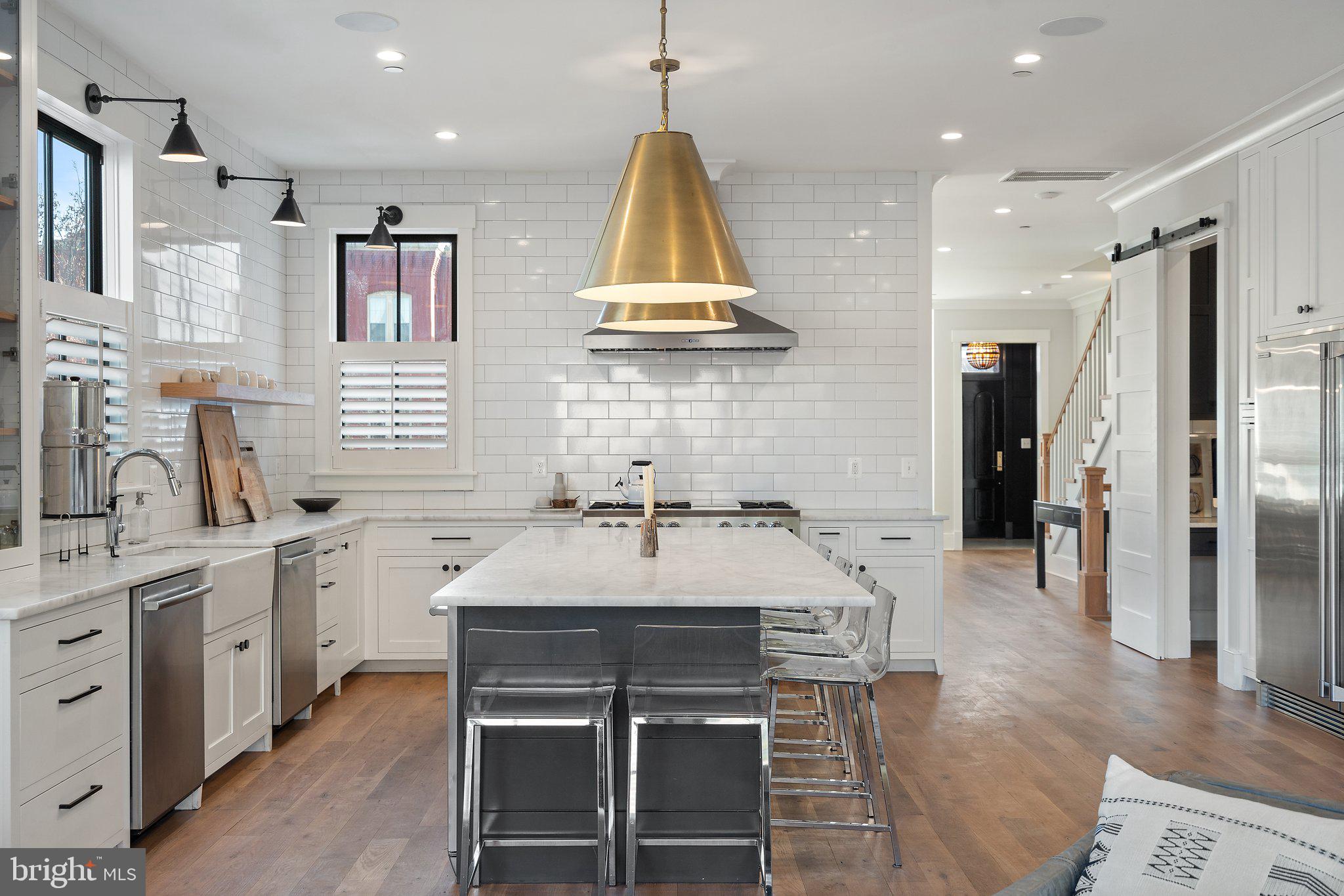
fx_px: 1306
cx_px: 672
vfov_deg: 37.8
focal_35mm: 35
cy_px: 448
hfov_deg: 54.4
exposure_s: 1/13
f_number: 8
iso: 500
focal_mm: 35
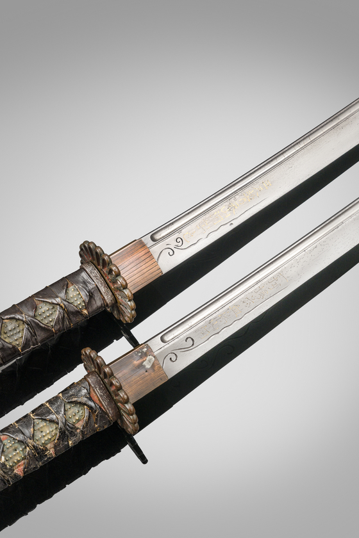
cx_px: 180
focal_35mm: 87
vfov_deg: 23.4
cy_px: 269
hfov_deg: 15.7
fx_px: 1301
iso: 250
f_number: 13
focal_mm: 87
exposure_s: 1/160
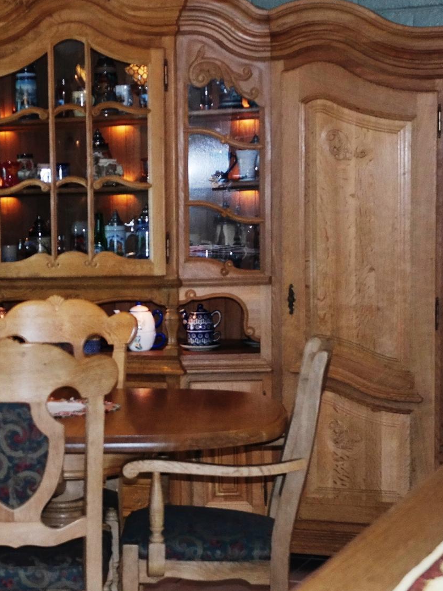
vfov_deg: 21.0
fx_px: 1588
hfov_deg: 15.4
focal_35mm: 93
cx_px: -56
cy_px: 407
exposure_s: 1/100
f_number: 4.5
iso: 400
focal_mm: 24
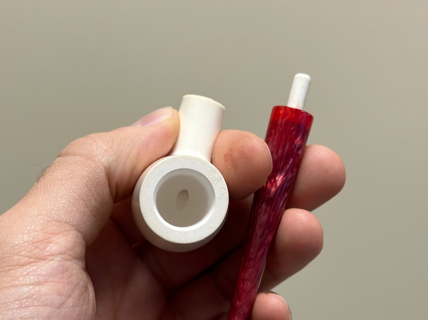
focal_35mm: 70
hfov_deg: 27.8
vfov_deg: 21.0
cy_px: 197
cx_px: 225
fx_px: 865
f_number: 1.78
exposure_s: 1/100
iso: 64
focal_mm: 6.86
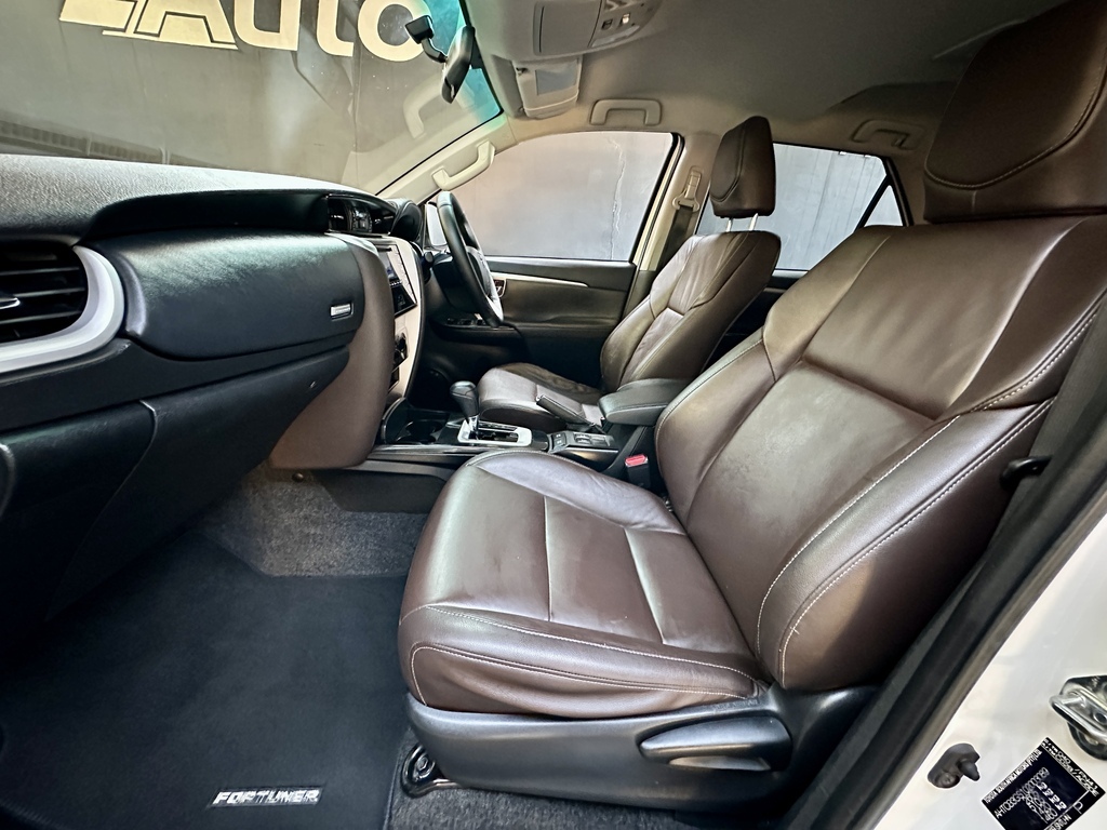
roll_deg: -5.2
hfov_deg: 102.1
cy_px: 415
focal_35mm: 14
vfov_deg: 85.7
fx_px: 448
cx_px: 554
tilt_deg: -19.4
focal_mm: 2.22
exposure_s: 1/41
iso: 1250
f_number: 2.2
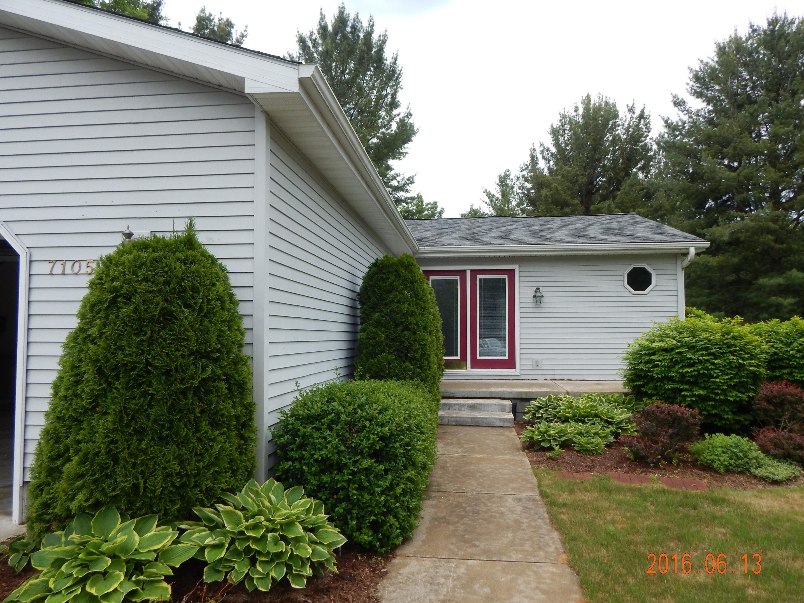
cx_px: 406
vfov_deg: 58.9
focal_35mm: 23
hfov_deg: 73.9
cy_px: 314
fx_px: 534
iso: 125
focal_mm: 4
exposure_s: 1/800
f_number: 3
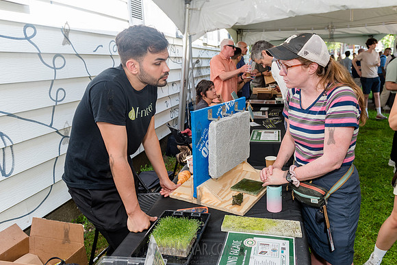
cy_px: 116
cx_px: 223
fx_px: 305
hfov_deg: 65.8
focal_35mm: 28
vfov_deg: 46.8
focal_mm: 24
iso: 400
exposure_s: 1/200
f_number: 3.5
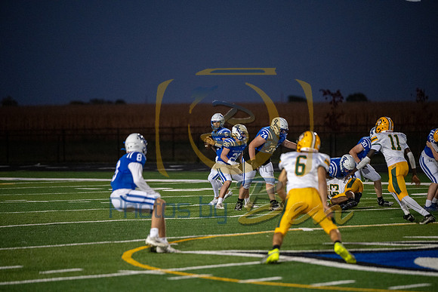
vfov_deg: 6.9
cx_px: 219
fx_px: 2434
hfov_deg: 10.3
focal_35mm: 200
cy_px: 146
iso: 2500
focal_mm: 200
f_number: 2.8
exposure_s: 1/1250
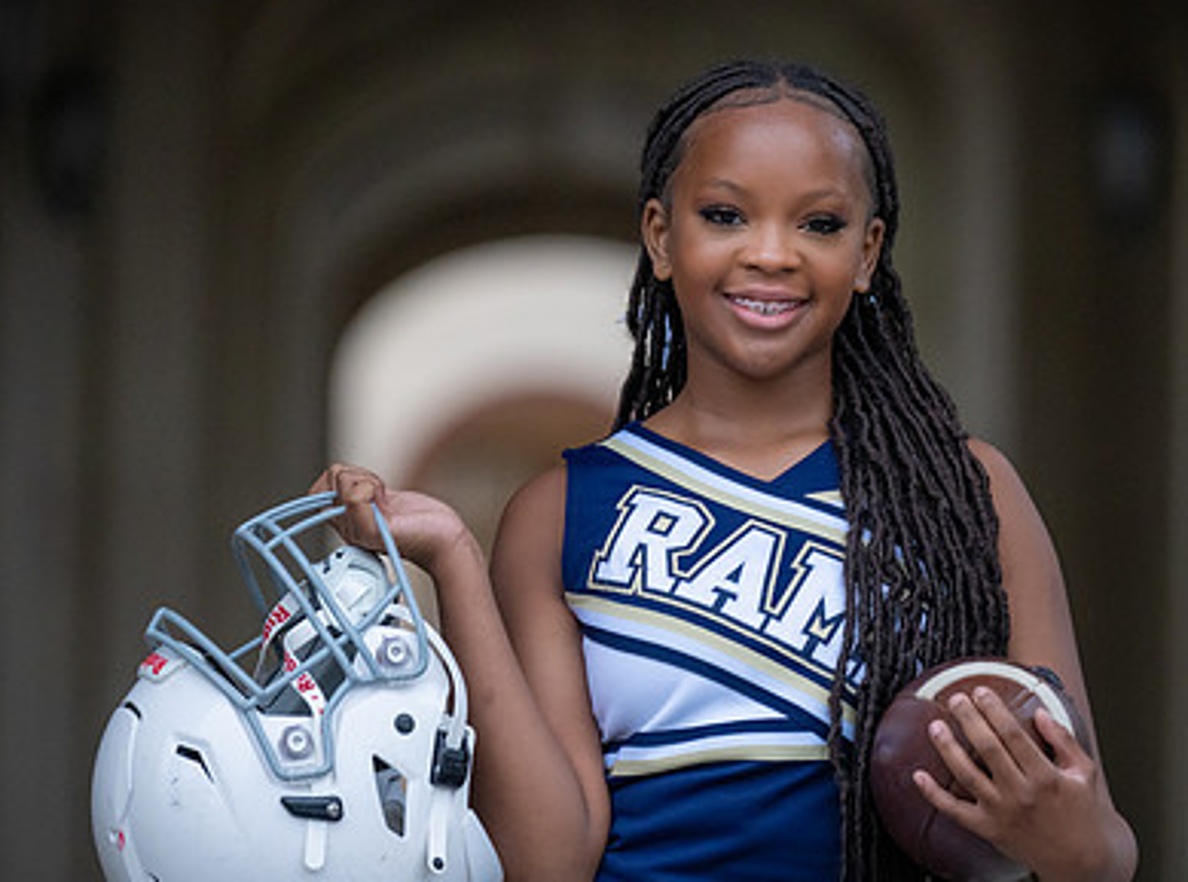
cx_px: 798
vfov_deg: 5.6
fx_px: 9098
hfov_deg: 7.5
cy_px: 481
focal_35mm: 266
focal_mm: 158
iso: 2500
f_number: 2.8
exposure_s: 1/250
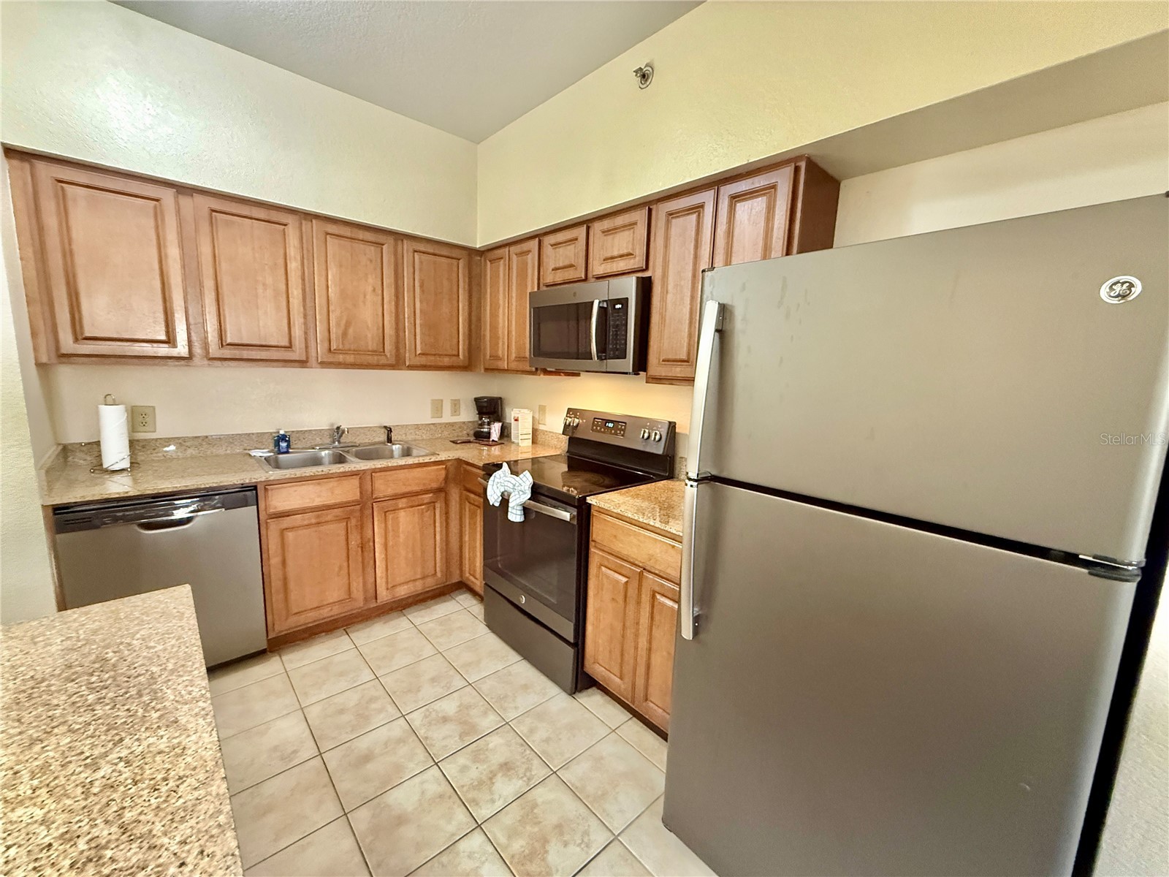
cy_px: 438
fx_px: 473
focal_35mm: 14
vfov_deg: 85.7
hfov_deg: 102.1
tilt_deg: -7.5
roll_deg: -1.8
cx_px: 584
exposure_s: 1/60
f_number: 2.2
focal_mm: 2.22
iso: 800
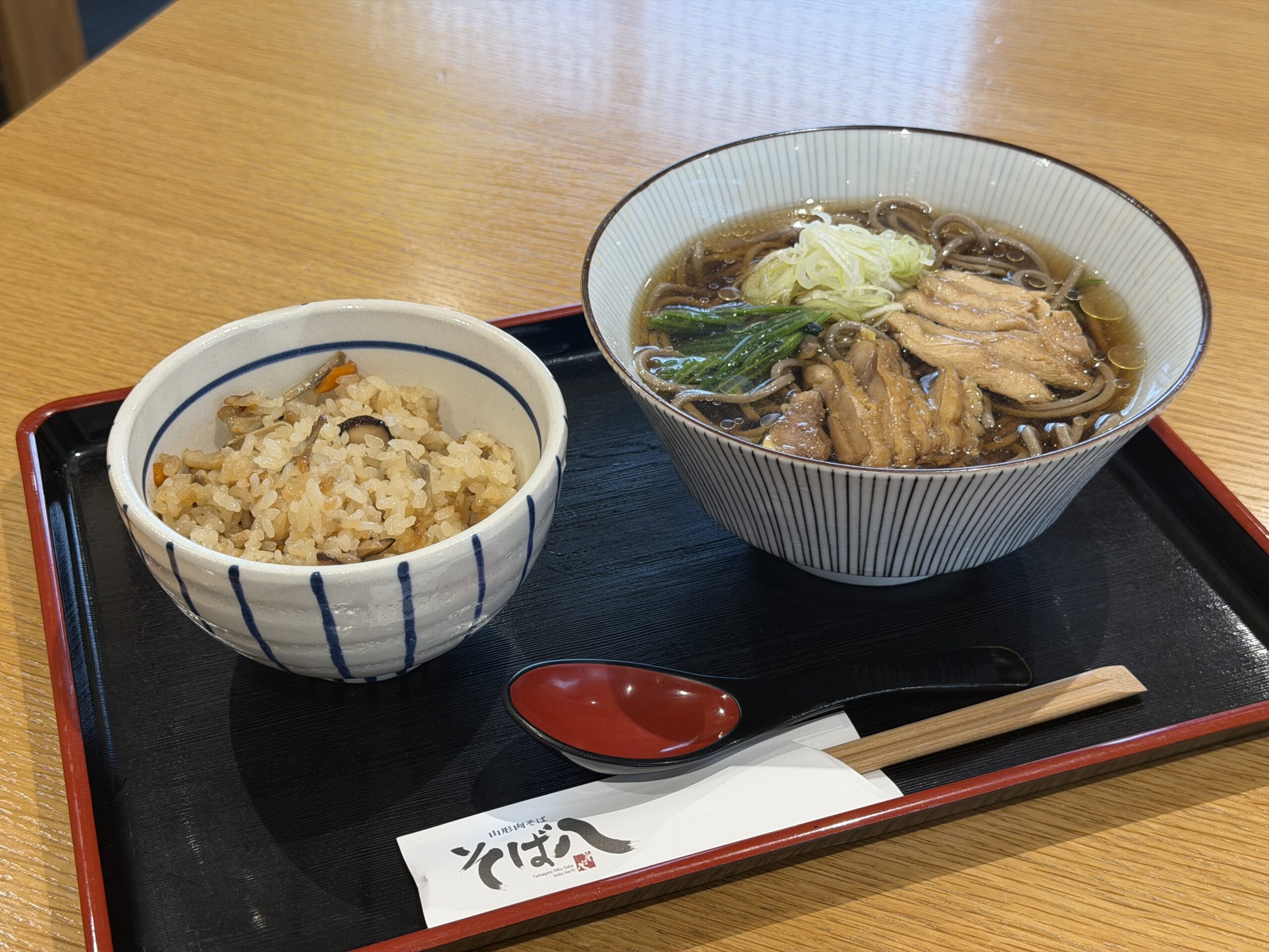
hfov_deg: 39.7
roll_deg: -0.5
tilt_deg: -39.8
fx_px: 1760
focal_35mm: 48
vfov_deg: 30.3
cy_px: 476
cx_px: 634
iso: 100
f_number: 1.78
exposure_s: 1/87
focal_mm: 6.76
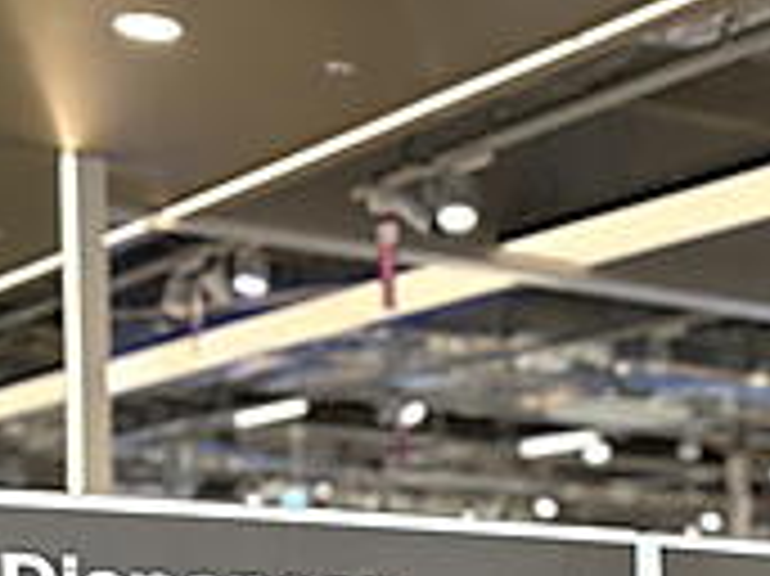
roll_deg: -0.5
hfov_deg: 20.6
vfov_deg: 14.6
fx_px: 2023
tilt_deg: -5.7
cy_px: 963
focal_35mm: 91
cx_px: 829
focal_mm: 5.96
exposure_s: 1/100
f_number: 1.6
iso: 40
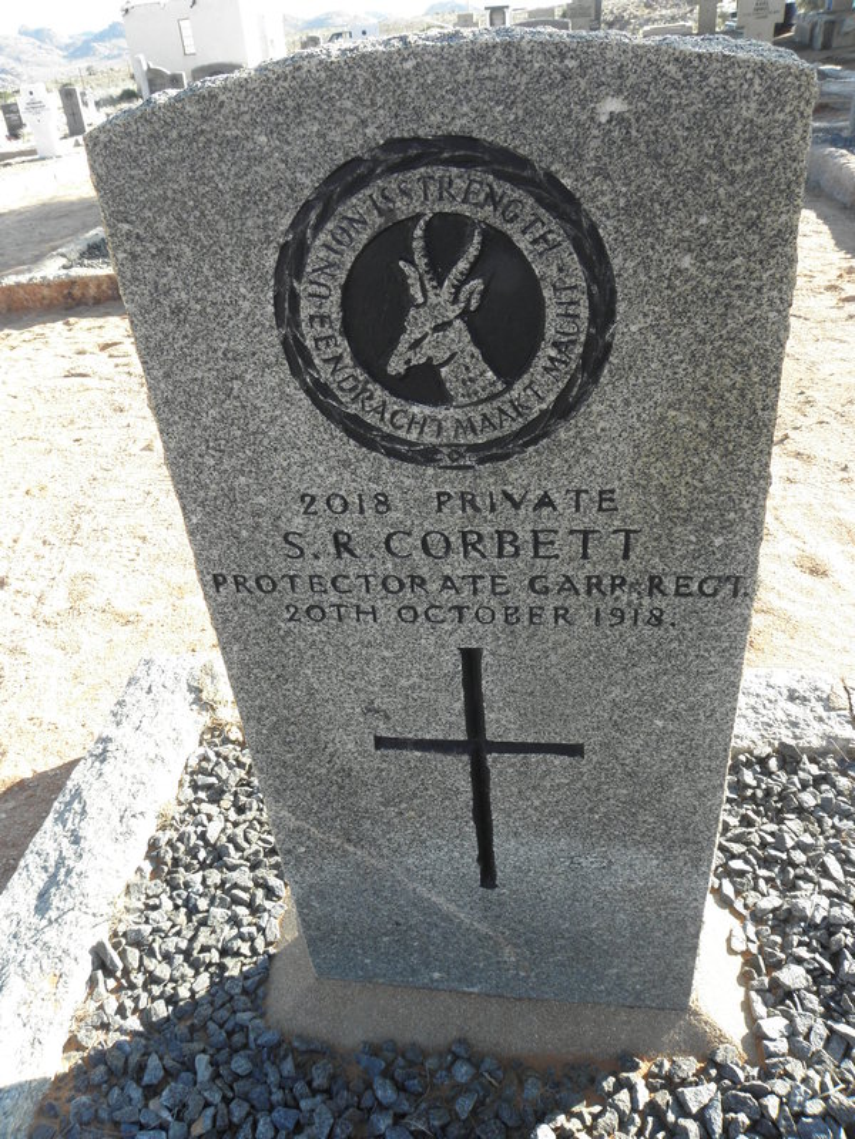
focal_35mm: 26
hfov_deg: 53.1
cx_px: 428
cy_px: 570
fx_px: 856
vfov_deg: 67.3
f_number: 5.6
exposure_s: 1/60
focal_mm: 4.6
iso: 64
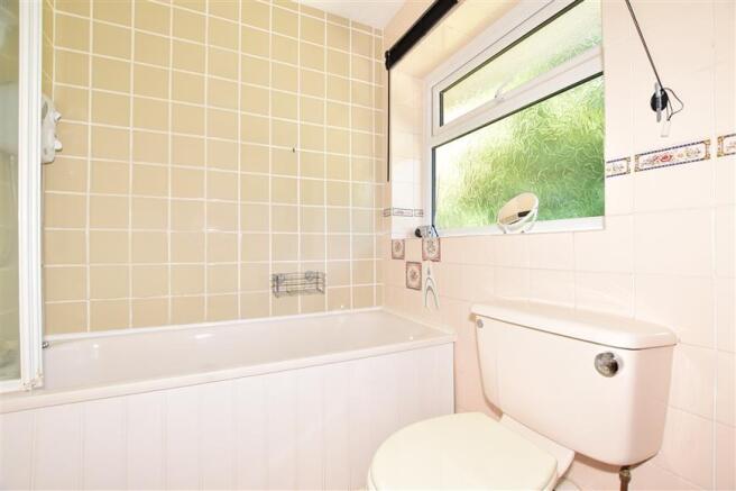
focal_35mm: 15
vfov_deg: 77.3
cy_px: 246
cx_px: 368
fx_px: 307
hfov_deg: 100.4
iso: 400
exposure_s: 1/100
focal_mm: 10
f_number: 5.6
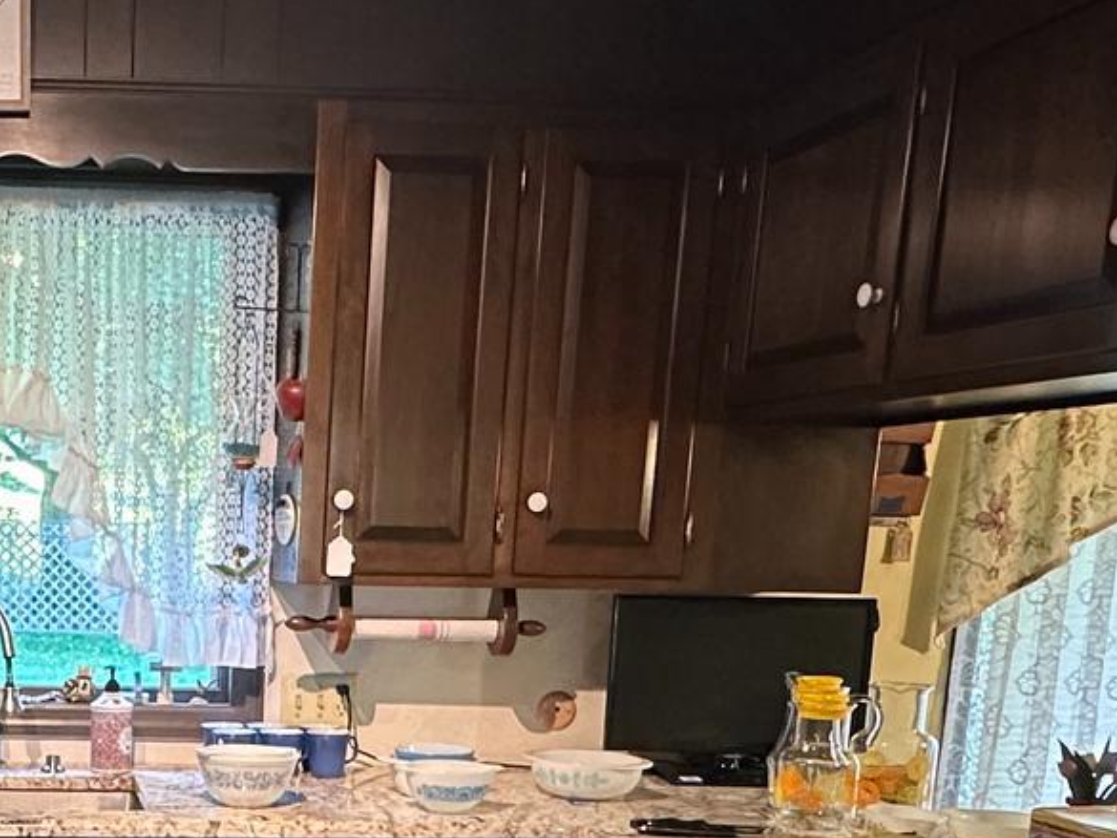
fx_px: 1581
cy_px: 848
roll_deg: -1.2
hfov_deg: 35.9
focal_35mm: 49
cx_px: 57
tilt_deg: -11.0
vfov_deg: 27.8
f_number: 2.2
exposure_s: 1/60
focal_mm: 2.22
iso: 500
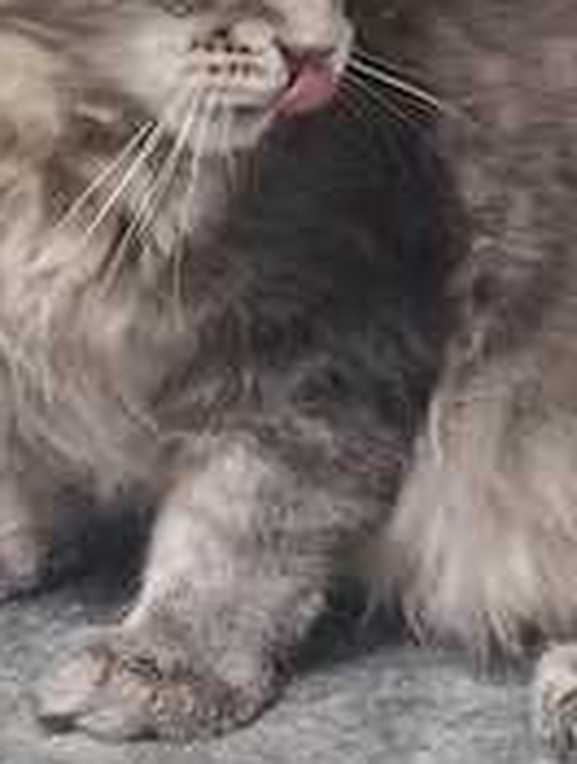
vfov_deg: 32.2
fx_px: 1262
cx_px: 358
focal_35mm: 57
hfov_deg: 25.7
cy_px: 87
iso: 1381
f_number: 1.75
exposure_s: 1/50
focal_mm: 5.96
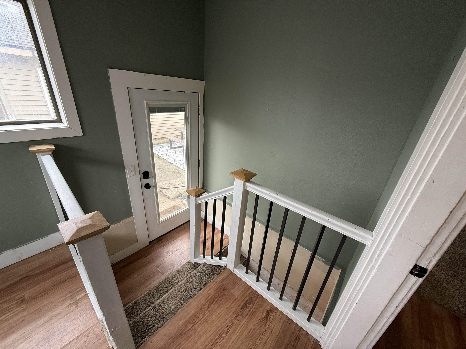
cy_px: 174
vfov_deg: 85.7
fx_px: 188
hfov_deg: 102.1
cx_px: 233
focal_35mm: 14
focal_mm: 2.22
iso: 160
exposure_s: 1/99
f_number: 2.2
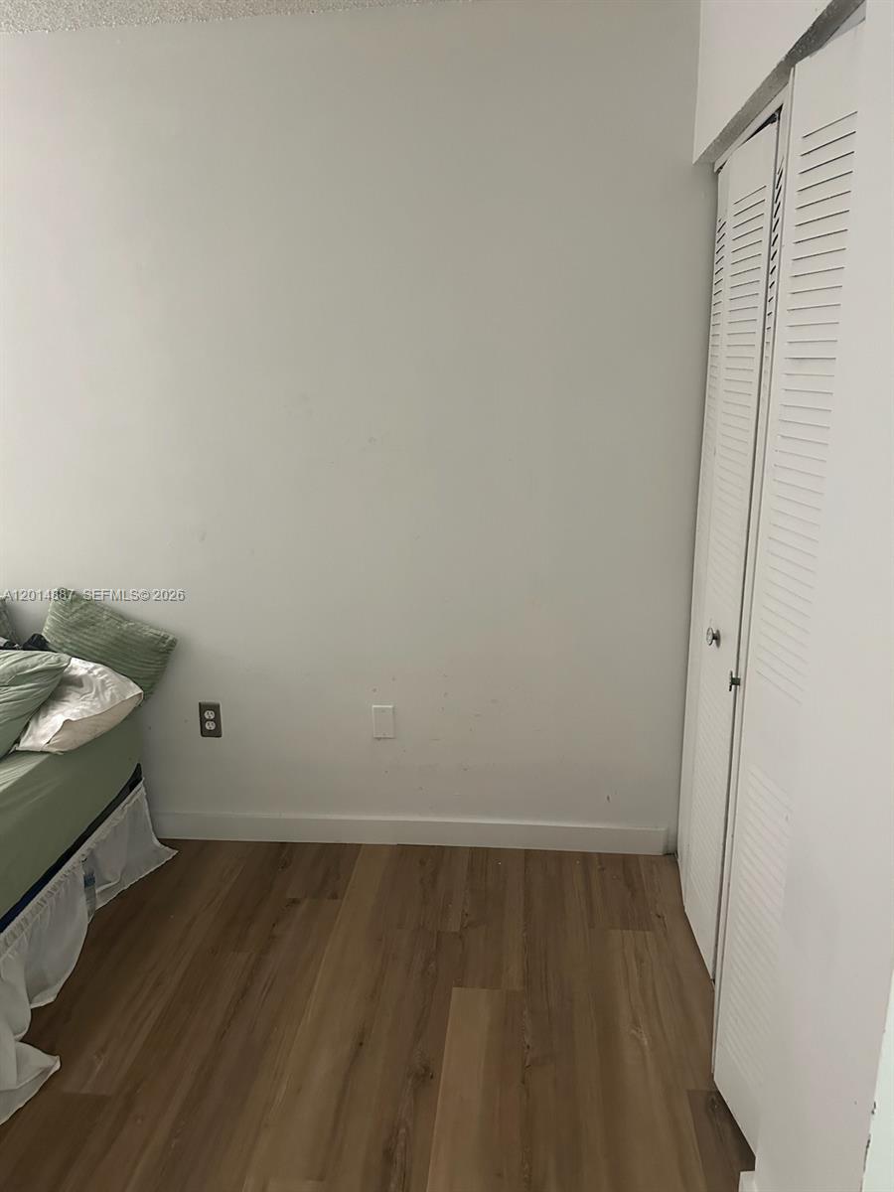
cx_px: 447
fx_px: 826
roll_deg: +1.7
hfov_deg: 56.8
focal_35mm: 24
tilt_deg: -15.1
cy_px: 596
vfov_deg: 71.6
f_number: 1.78
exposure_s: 1/40
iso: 640
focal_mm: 6.86
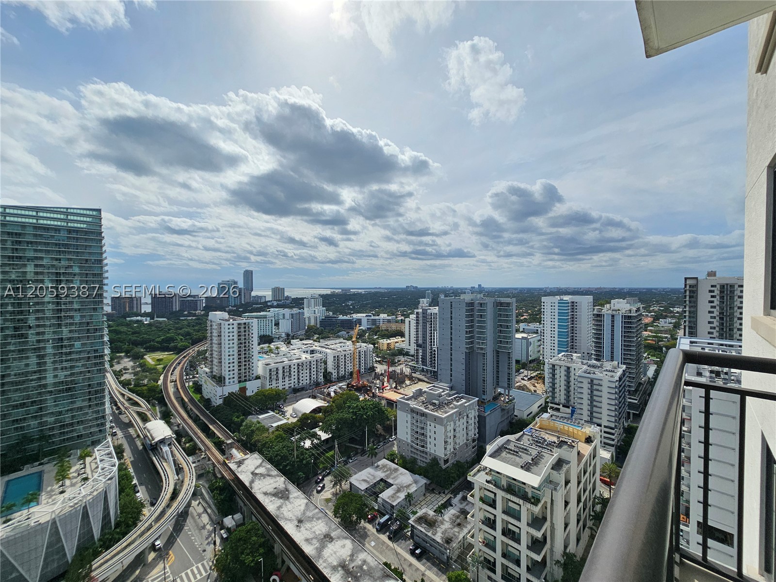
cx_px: 388
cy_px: 291
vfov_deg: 89.9
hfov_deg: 106.2
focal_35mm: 13
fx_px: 291
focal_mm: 2.2
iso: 50
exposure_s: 1/7122
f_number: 2.2
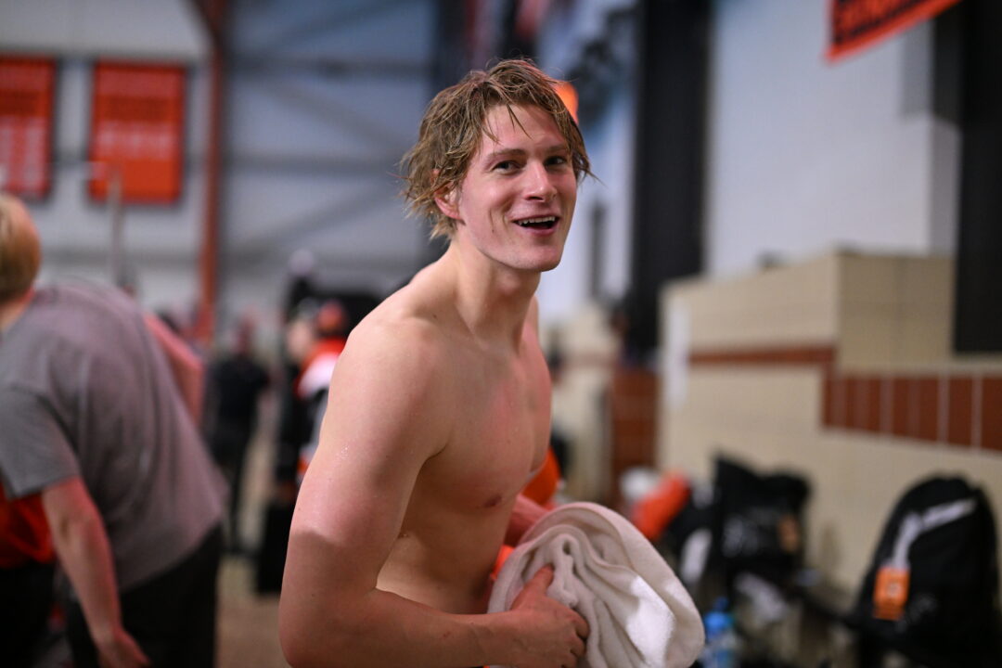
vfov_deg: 27.0
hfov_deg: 39.6
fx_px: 1392
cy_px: 334
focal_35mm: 50
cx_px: 501
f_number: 1.2
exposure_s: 1/1250
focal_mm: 50
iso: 3200
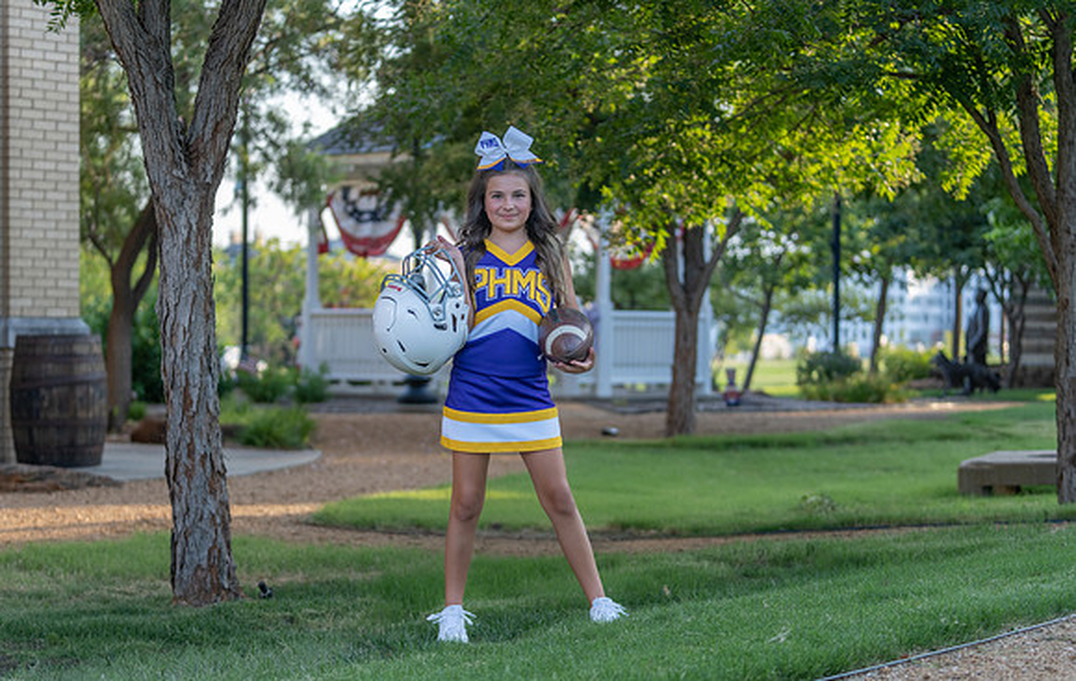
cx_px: 490
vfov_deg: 16.4
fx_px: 2357
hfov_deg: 25.7
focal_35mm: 80
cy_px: 386
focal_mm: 70
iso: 200
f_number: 2.8
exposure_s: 1/320
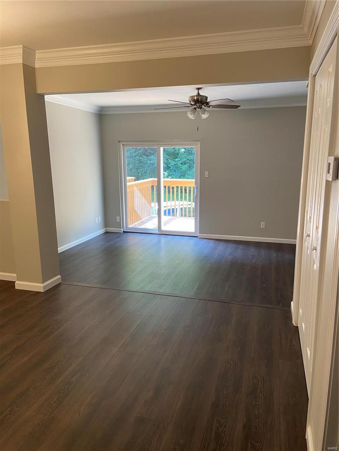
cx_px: 170
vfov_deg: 67.3
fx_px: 339
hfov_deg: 53.1
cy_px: 226
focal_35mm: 26
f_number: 1.8
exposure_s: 1/60
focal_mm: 4.25
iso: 100
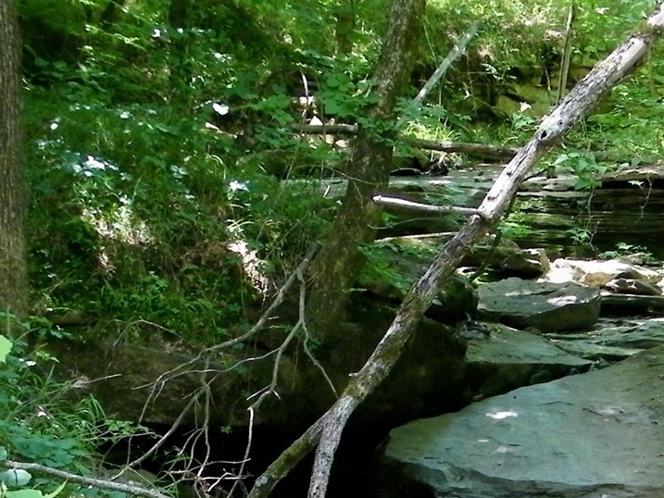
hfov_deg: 11.8
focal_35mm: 166
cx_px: 618
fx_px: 3185
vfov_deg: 8.9
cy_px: 580
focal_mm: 11.1
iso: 100
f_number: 4.2
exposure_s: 1/40
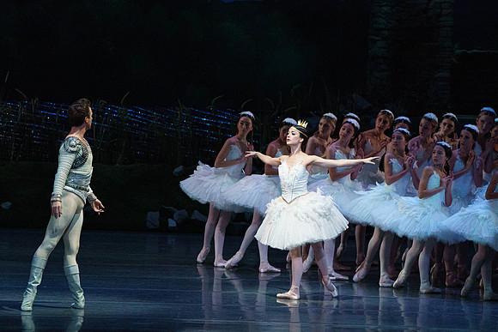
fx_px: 4166
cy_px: 154
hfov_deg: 6.8
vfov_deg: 4.6
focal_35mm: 301
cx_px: 215
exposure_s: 1/250
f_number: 5.6
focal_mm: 265
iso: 8000
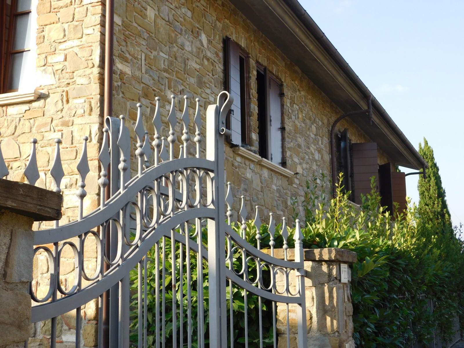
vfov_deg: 28.6
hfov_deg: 37.5
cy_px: 174
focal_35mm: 51
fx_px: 684
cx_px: 232
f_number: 3.8
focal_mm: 9
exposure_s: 1/320
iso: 125
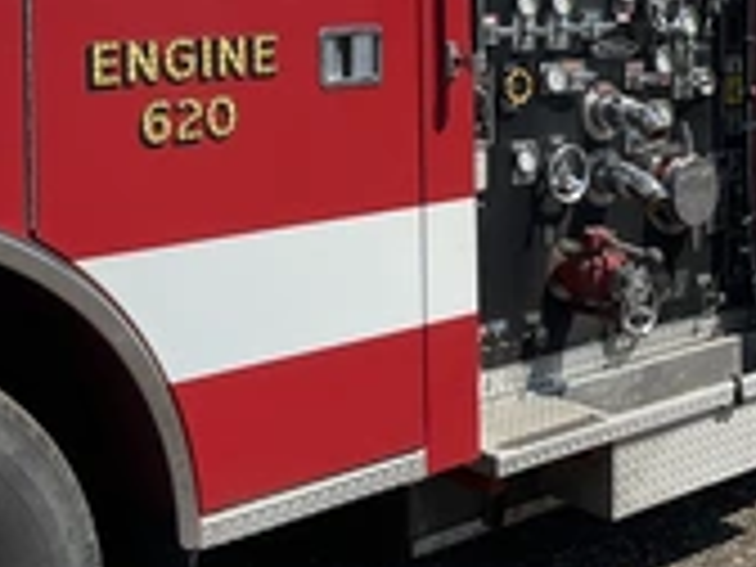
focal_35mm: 69
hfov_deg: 28.1
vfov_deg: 20.7
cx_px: 454
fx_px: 1507
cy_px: 14
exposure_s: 1/1730
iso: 25
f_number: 1.8
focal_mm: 3
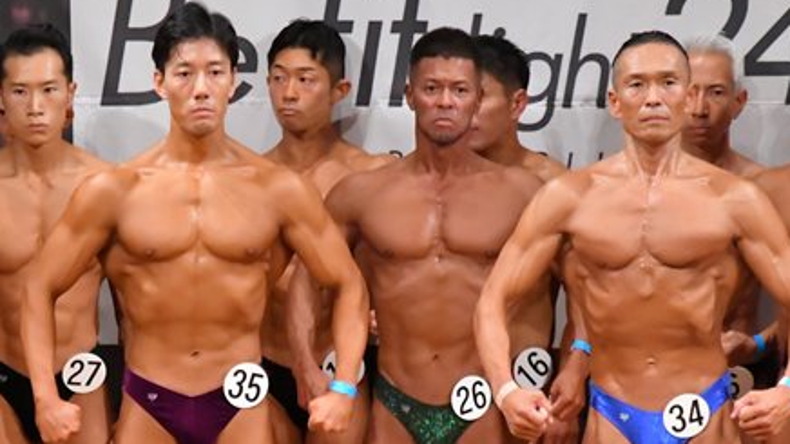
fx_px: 11120
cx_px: 151
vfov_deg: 2.3
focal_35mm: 531
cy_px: 426
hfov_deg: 4.1
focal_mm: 190
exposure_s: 1/400
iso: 10000
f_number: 5.6
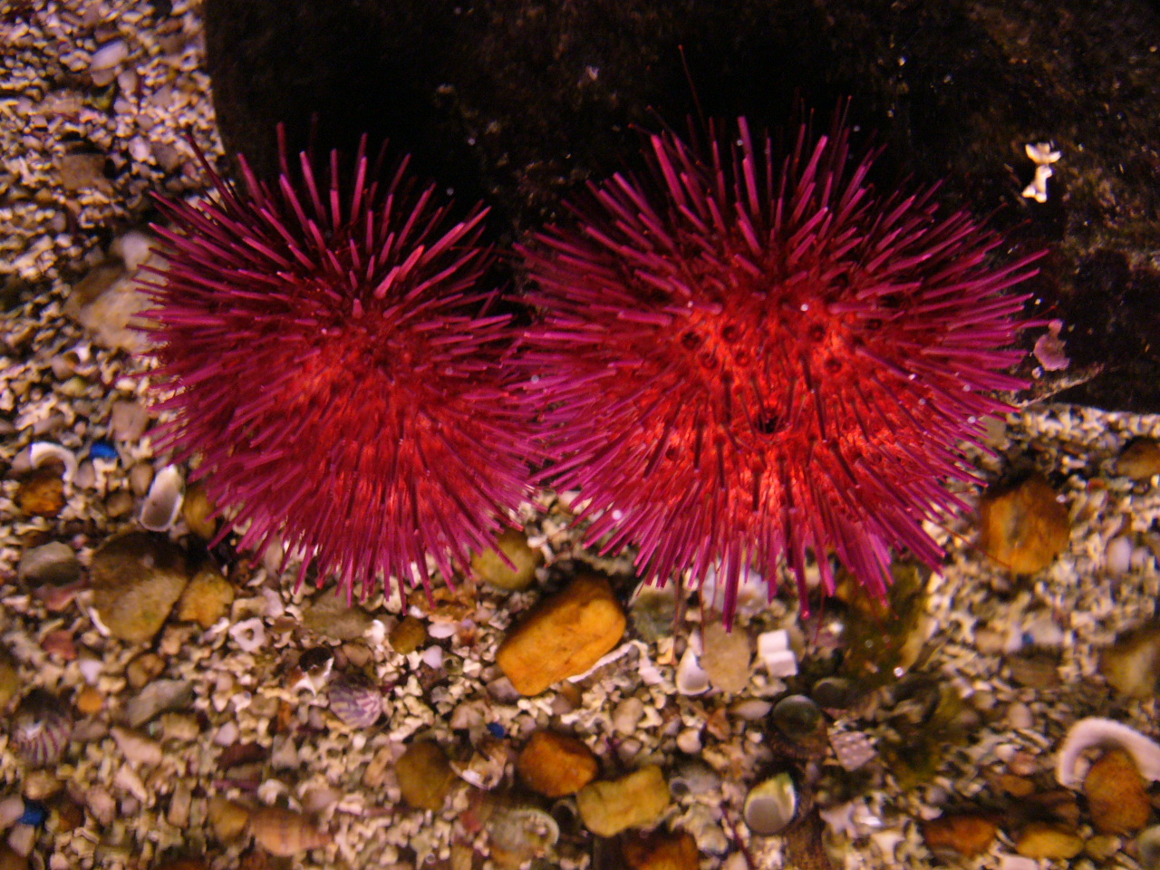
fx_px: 1173
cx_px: 580
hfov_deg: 52.6
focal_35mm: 35
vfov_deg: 40.7
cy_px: 435
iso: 200
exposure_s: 1/8
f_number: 2.8
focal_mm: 5.8
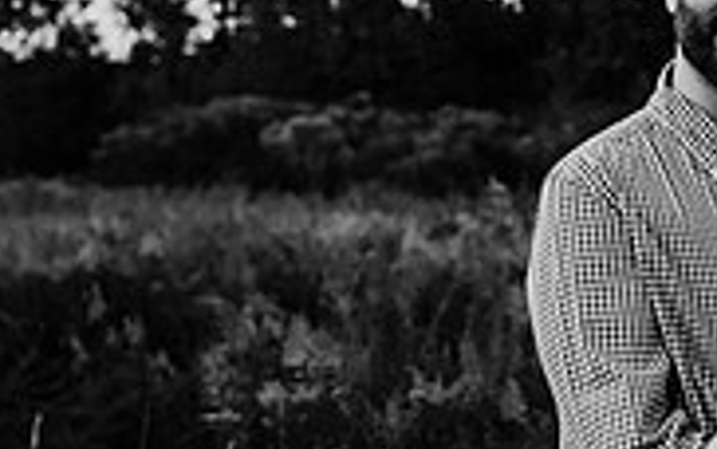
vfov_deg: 16.7
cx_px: 902
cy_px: 266
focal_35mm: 78
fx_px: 1525
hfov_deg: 23.7
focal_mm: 24
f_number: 2.8
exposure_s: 1/320
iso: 640
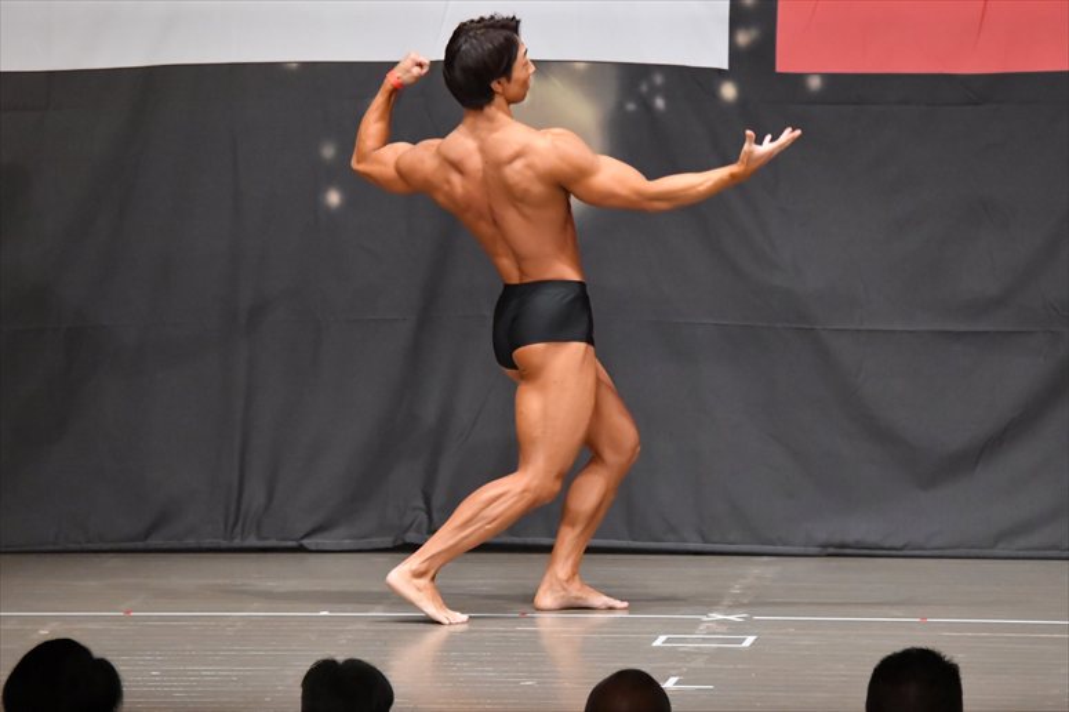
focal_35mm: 255
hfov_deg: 8.1
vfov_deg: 5.4
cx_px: 534
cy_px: 356
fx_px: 7568
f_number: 5.6
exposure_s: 1/400
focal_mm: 170
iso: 8000
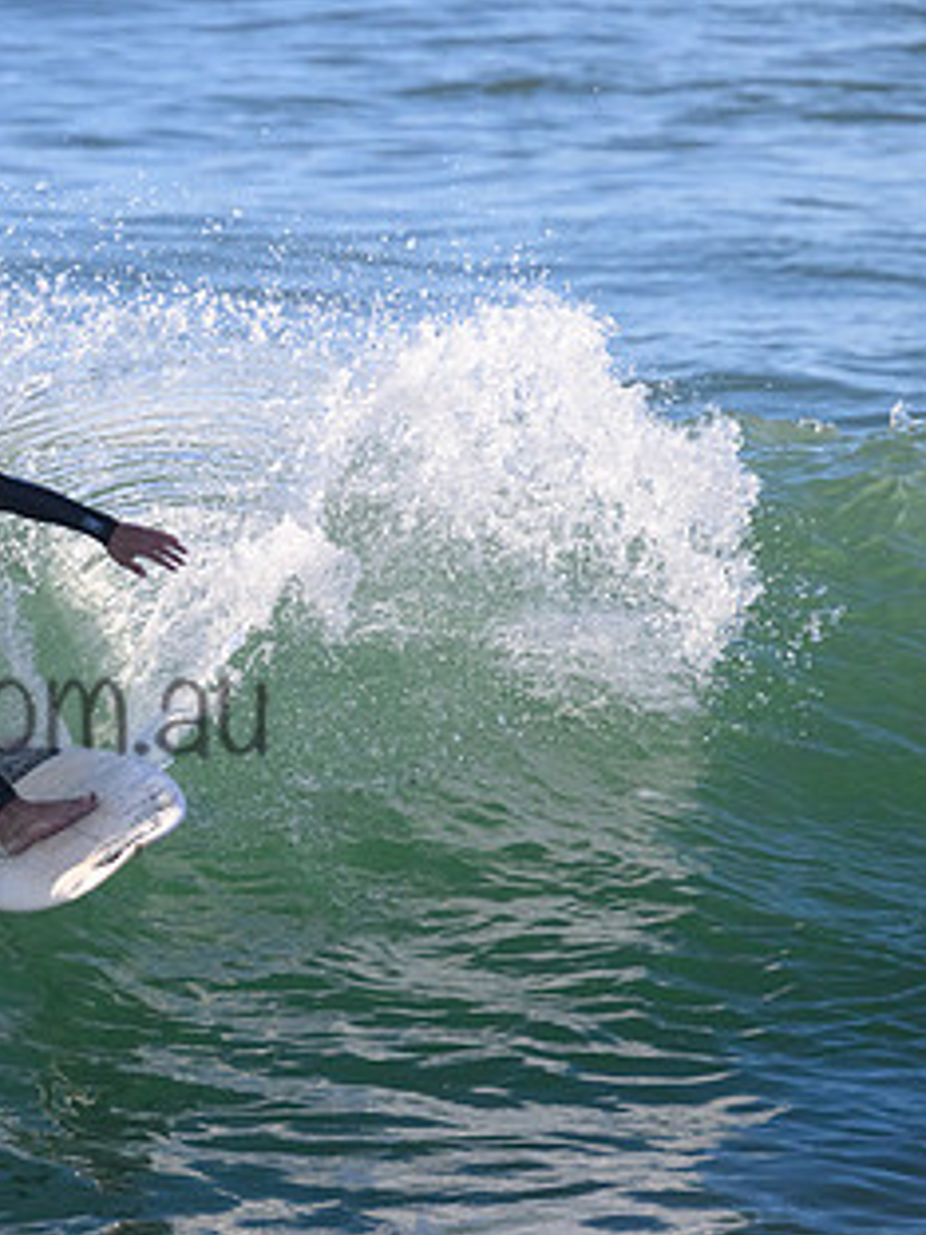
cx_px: -150
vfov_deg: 1.8
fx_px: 39591
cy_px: 663
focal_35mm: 1110
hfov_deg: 1.3
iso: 2500
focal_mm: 620
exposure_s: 1/2000
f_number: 11
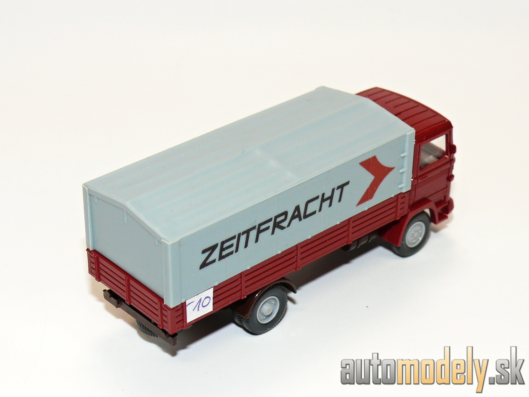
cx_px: 264
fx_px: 1253
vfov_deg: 18.0
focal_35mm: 82
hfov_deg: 23.8
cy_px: 198
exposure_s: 1/30
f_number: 4
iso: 100
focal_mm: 12.1
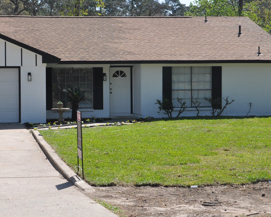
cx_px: 87
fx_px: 666
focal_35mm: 83
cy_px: 96
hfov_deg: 22.9
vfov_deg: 18.5
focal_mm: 30
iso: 200
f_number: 9
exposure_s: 1/320
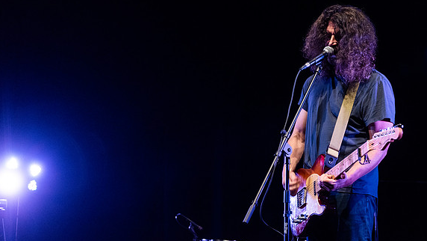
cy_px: 119
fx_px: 679
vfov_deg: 20.1
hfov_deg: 34.9
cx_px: 221
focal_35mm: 60
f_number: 3.2
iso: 2000
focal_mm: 48
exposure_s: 1/125
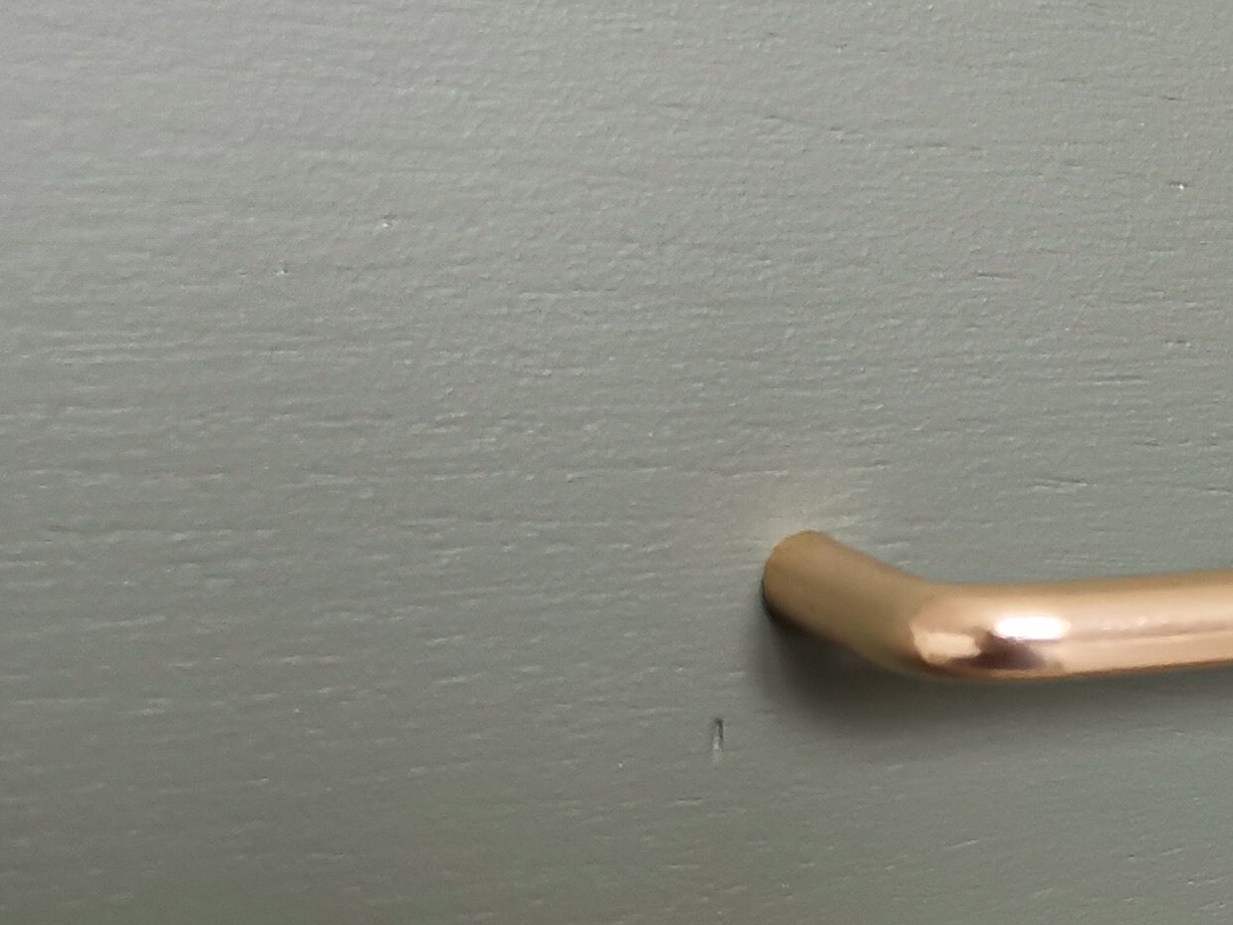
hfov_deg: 22.7
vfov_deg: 17.5
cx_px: 1122
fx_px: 2993
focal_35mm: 84
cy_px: 634
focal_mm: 4.75
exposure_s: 1/50
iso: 400
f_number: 1.8
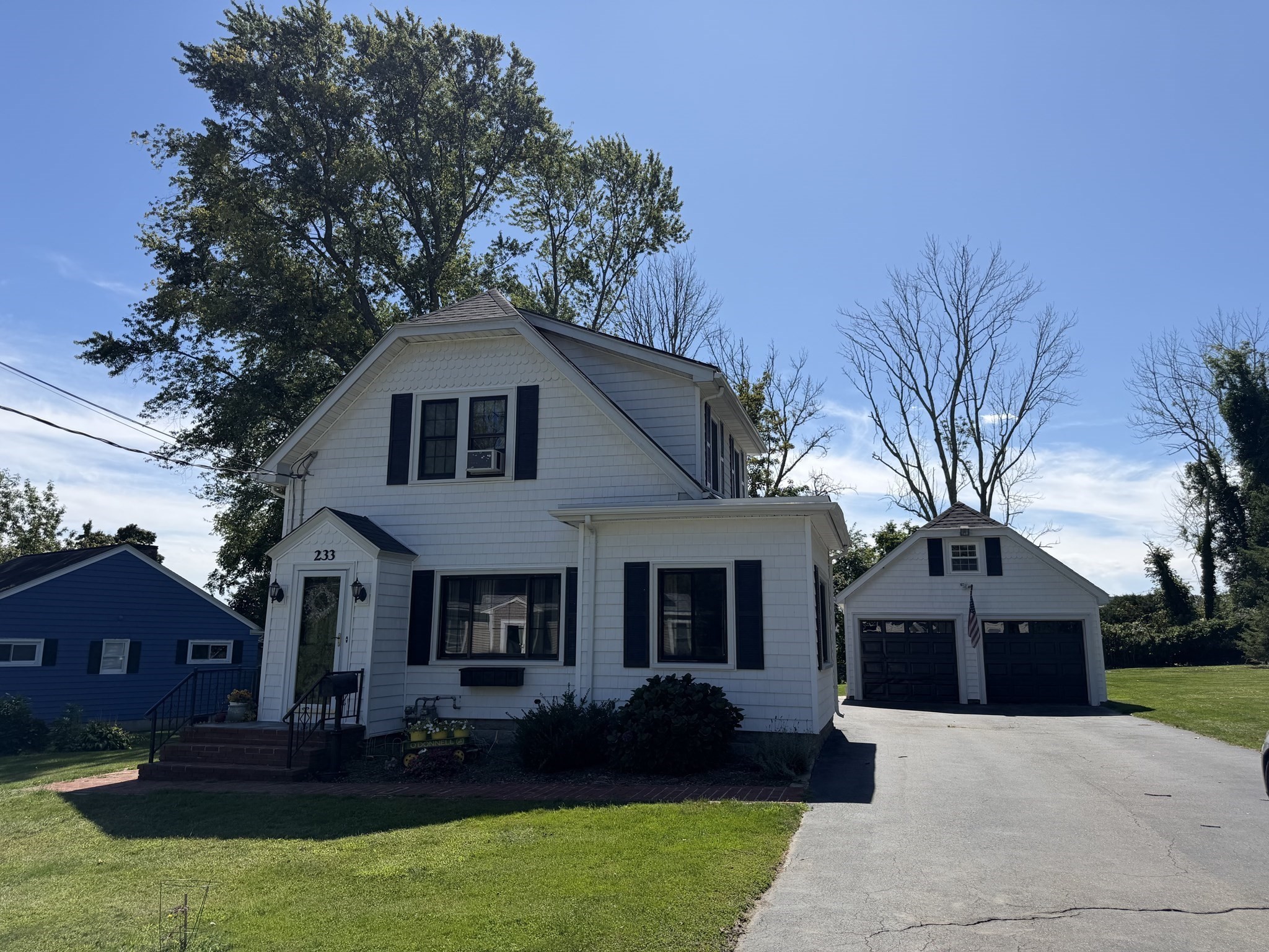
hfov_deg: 71.6
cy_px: 476
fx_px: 880
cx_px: 634
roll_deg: +0.2
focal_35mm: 24
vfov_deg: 56.8
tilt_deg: +11.4
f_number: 1.78
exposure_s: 1/6173
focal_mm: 6.76
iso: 80
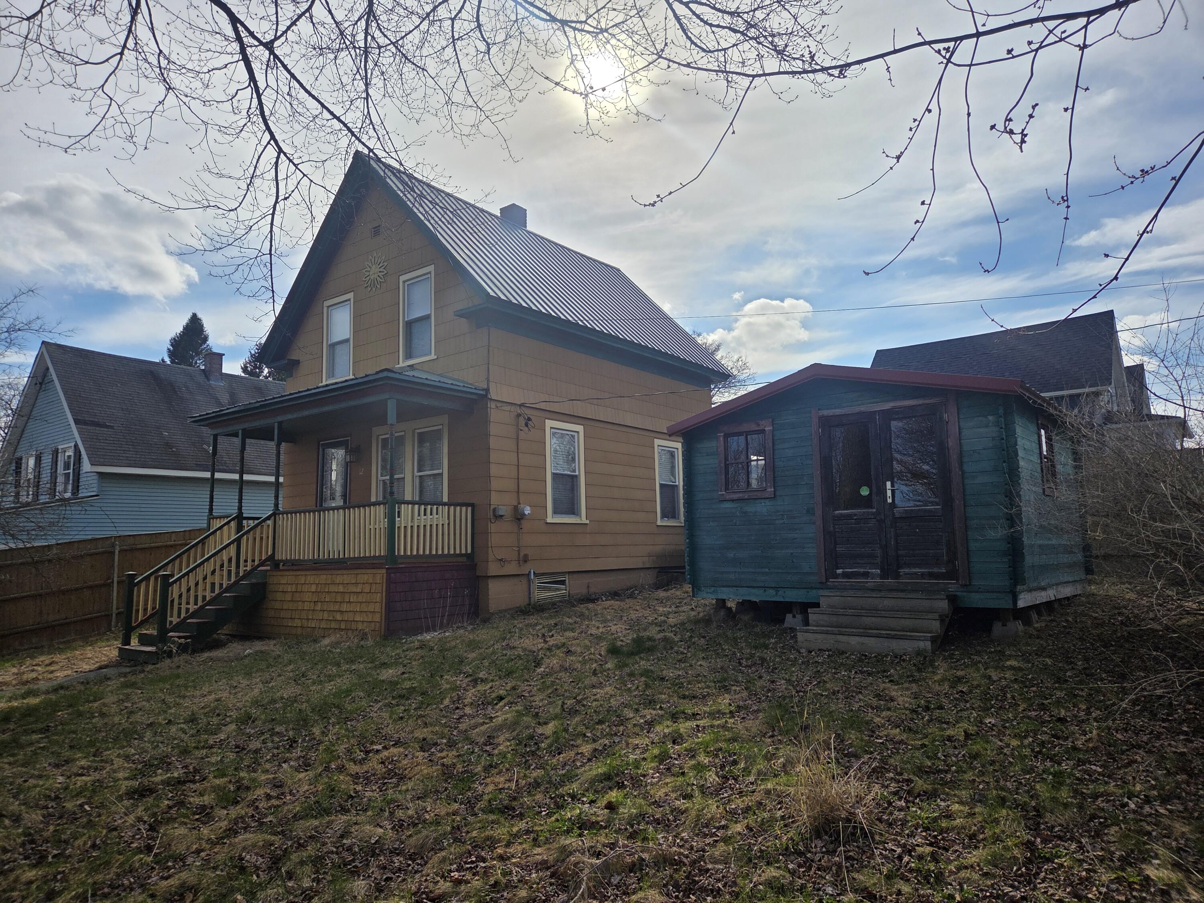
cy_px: 452
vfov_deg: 58.9
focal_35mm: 23
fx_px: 800
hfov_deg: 73.9
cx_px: 602
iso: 40
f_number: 1.8
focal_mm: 5.4
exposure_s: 1/7891
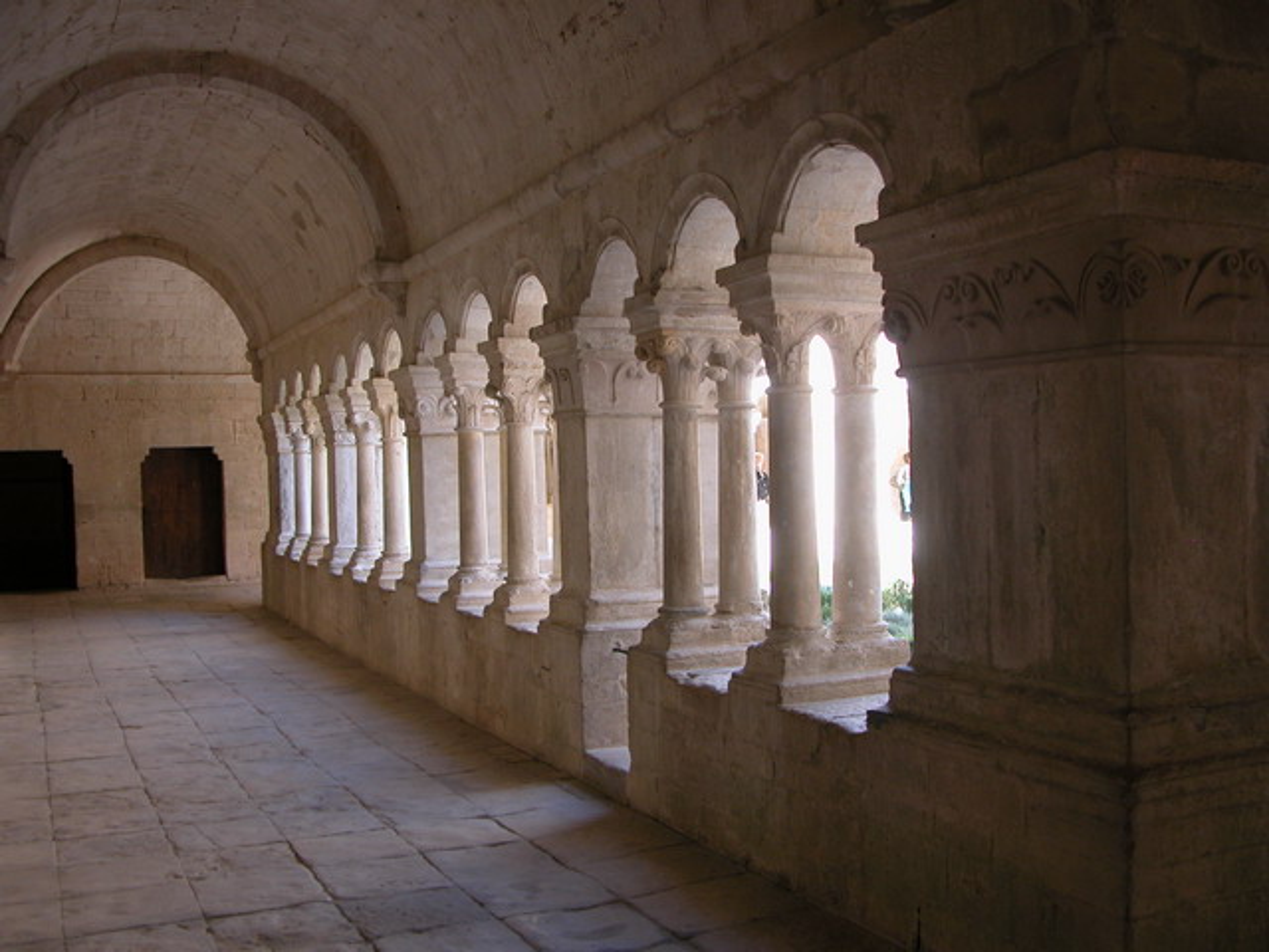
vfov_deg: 40.7
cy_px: 476
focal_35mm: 35
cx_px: 634
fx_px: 1283
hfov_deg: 52.6
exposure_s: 1/42.8
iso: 100
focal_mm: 8.9
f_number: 2.8
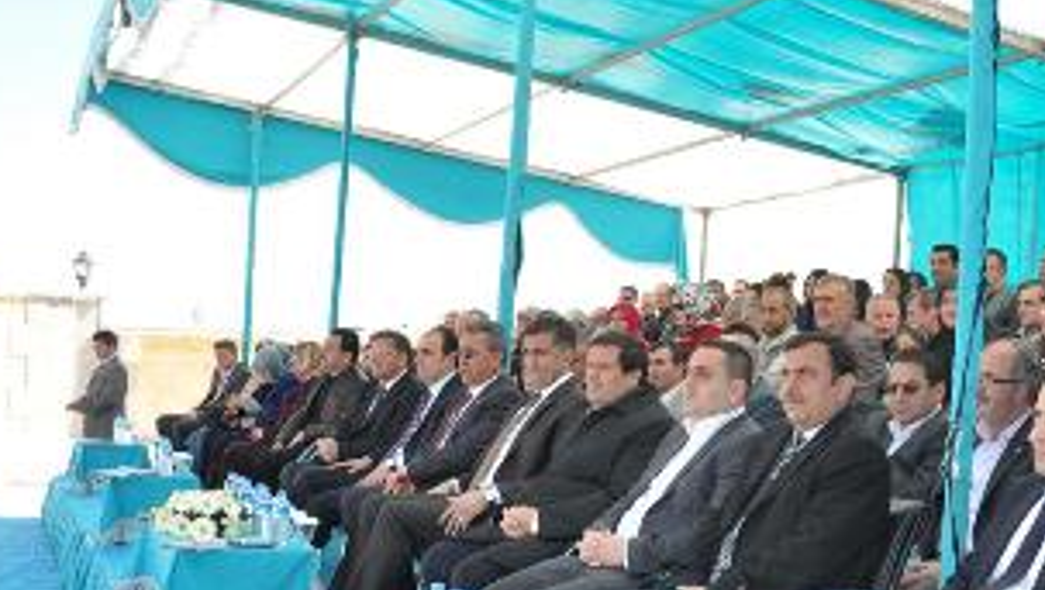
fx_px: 1414
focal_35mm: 51
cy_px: 424
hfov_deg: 39.9
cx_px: 721
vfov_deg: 23.4
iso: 200
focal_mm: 22
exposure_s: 1/200
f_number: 7.1
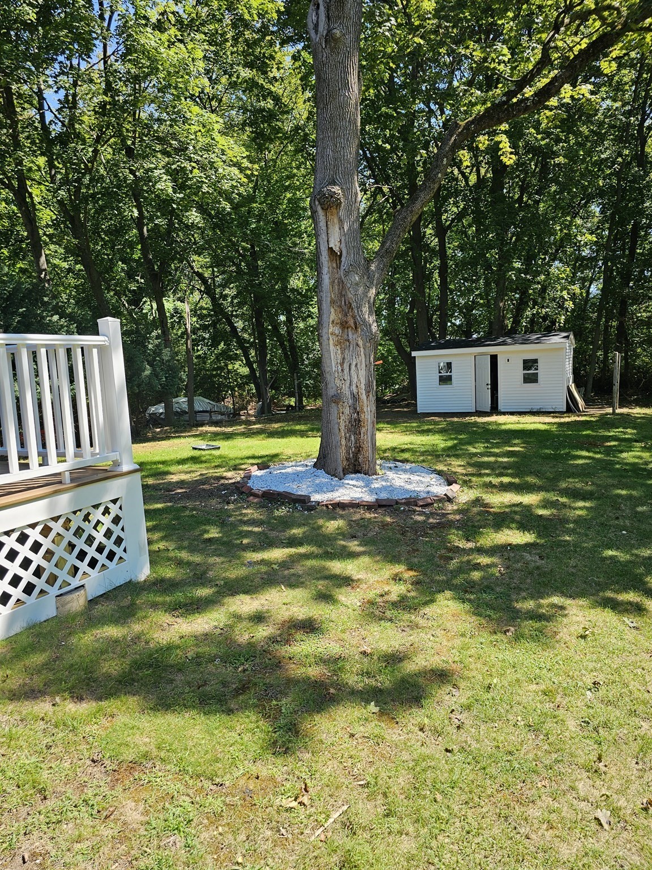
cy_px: 435
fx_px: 578
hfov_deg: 58.9
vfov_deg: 73.9
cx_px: 326
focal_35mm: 23
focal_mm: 6.3
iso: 10
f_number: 1.7
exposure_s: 1/210
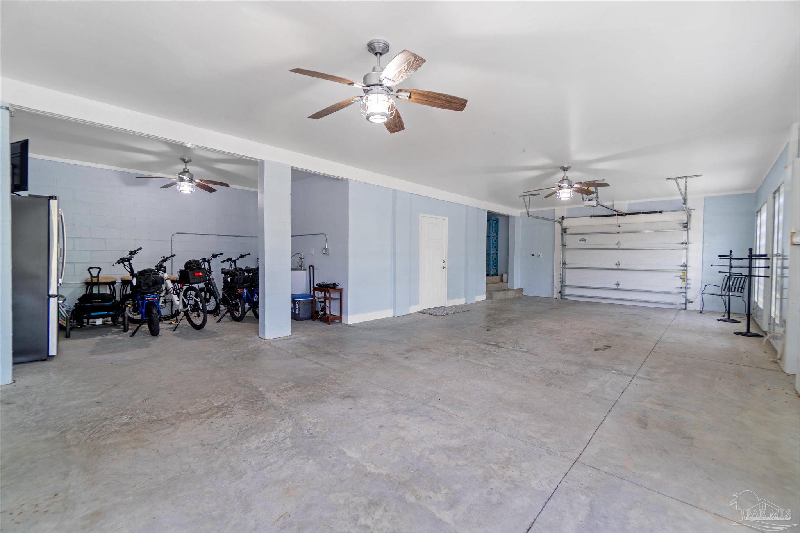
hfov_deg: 100.4
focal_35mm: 15
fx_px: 333
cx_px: 400
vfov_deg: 77.3
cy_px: 266
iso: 100
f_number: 4.5
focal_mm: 10
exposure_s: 1/15
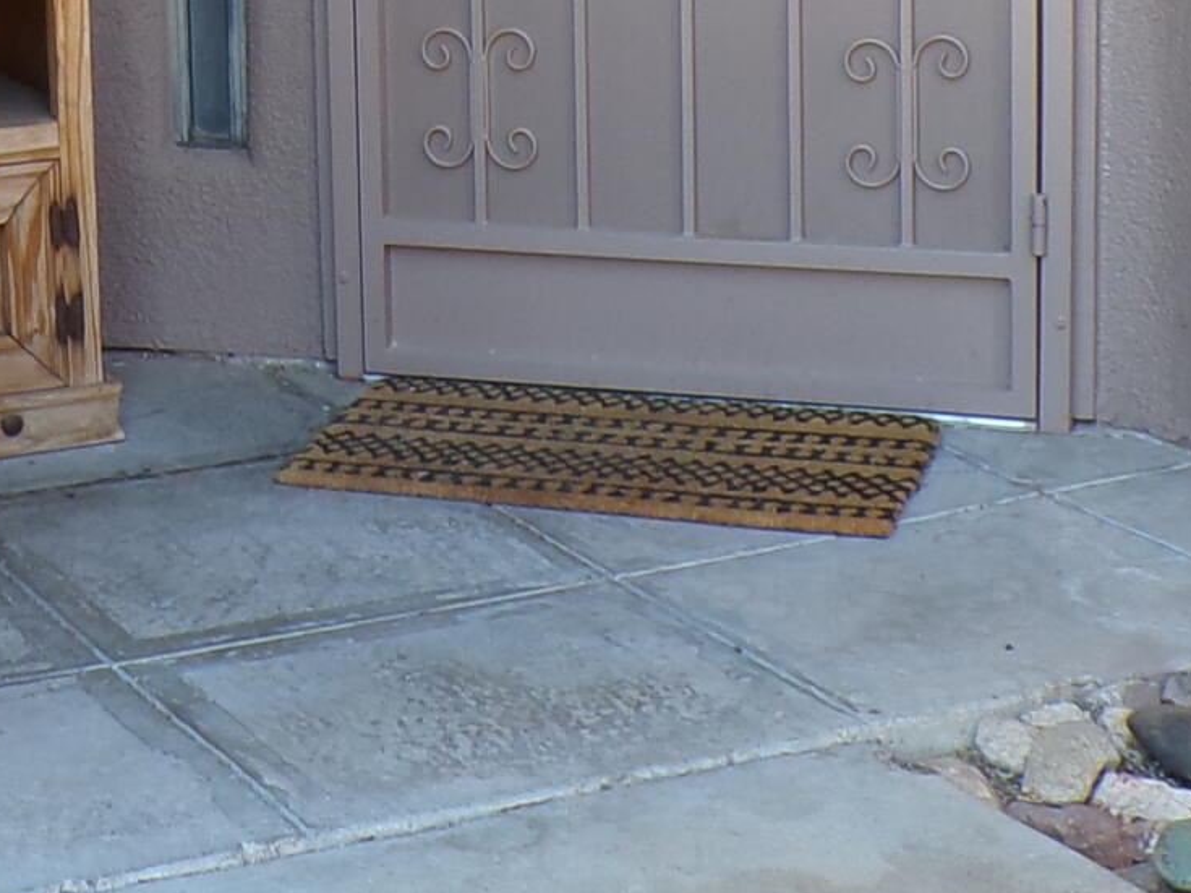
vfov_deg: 14.7
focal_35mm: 98
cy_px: -123
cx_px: 157
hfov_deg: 19.7
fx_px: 3371
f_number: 4.4
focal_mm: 4.3
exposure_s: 1/34
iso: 100
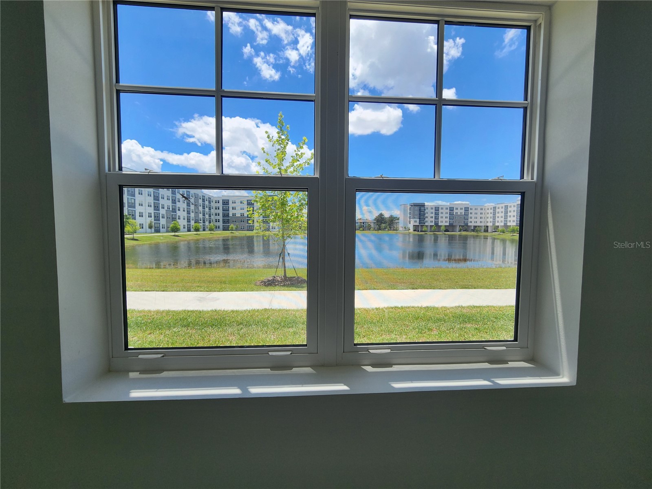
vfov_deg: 89.9
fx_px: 245
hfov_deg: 106.2
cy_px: 244
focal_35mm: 13
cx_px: 326
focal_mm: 2.2
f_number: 2.2
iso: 50
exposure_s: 1/1139
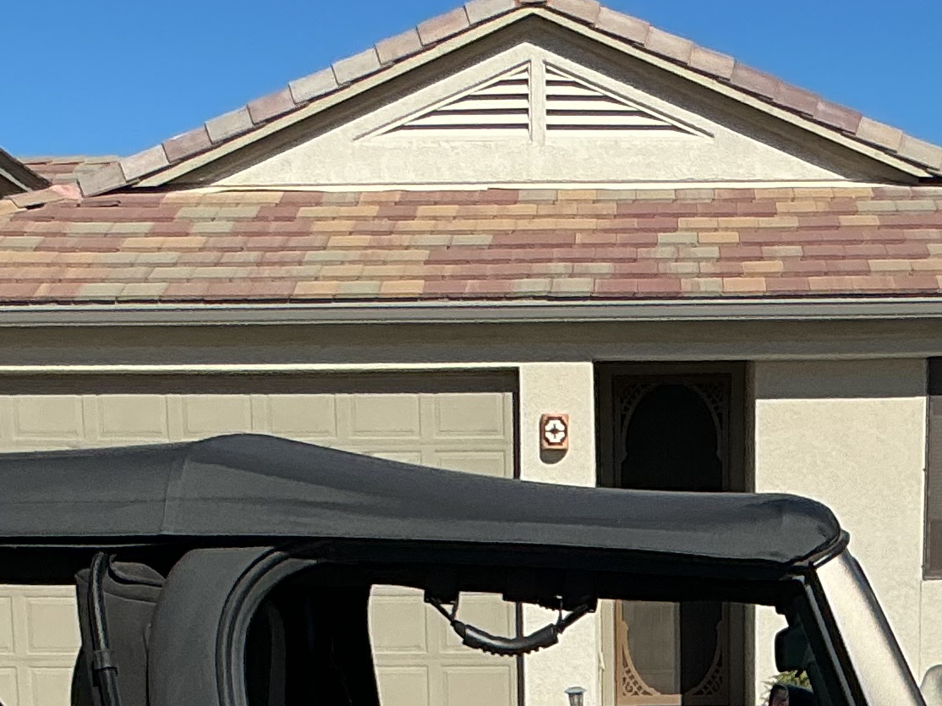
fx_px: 2857
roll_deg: -0.3
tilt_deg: -13.2
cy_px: 1254
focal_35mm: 105
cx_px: 643
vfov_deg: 12.8
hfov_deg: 18.7
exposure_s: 1/2320
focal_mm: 3
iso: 25
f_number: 1.8
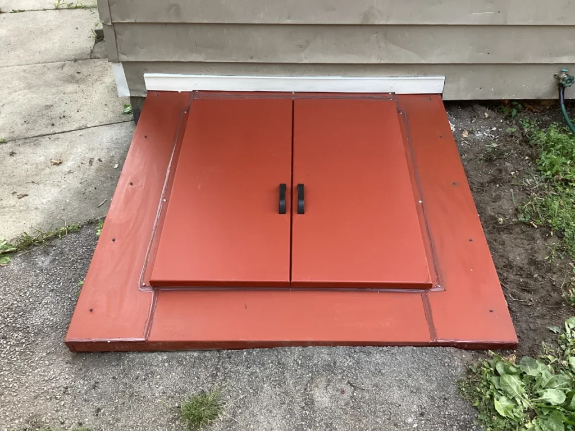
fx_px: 515
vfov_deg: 45.4
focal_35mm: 31
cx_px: 288
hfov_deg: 58.4
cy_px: 216
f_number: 2.4
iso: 80
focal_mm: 3.3
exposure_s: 1/120
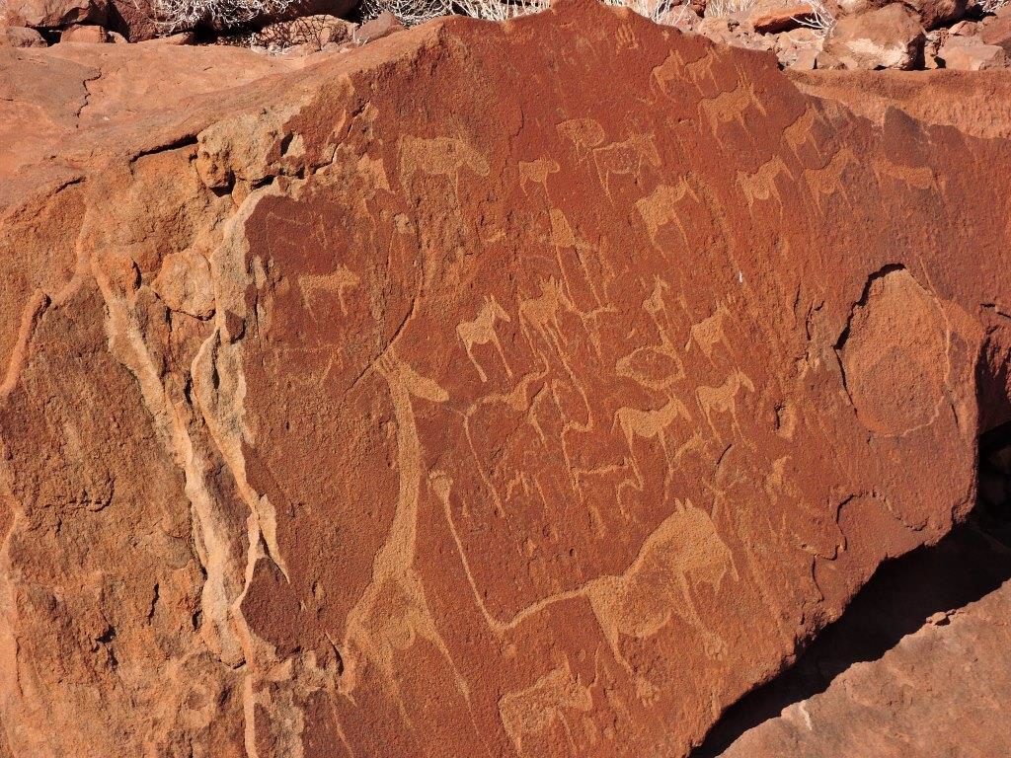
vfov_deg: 11.0
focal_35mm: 135
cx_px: 506
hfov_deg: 14.6
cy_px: 379
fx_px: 3943
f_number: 5
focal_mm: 24.2
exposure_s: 1/500
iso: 100
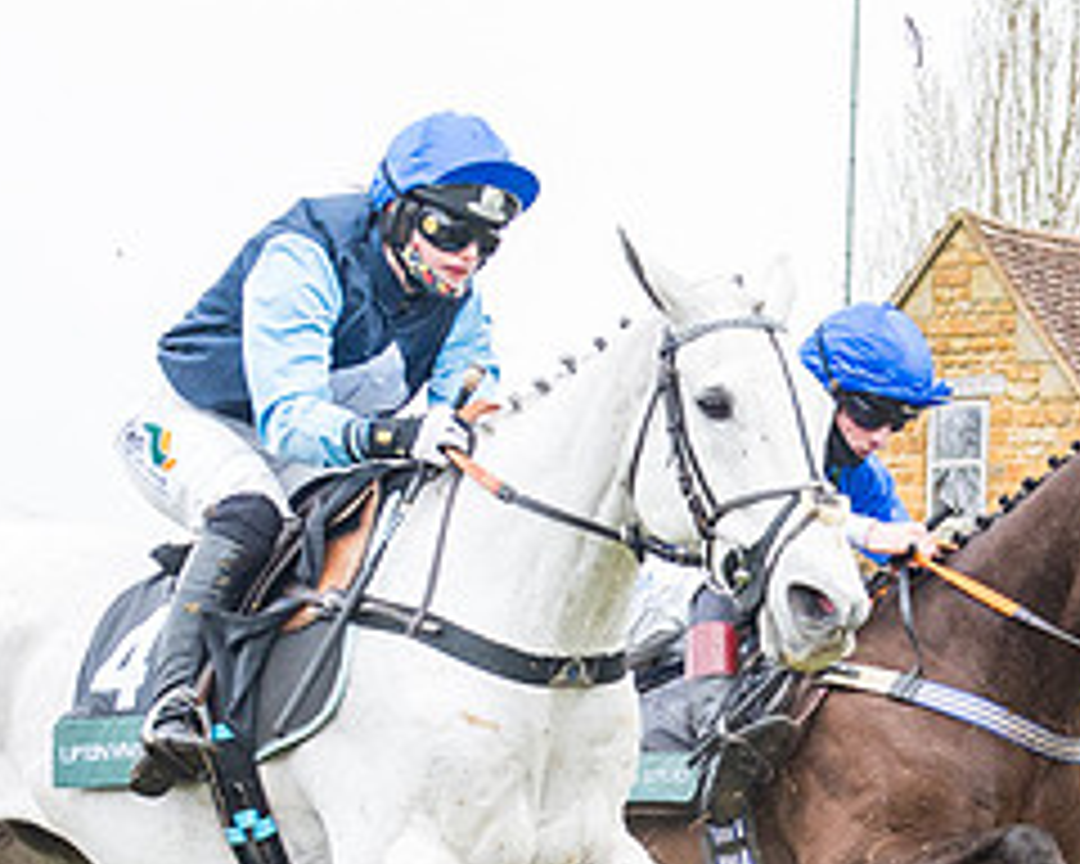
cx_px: 891
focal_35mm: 175
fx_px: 5594
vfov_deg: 8.8
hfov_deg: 11.0
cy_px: 884
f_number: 4
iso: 1250
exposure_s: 1/1600
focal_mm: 42
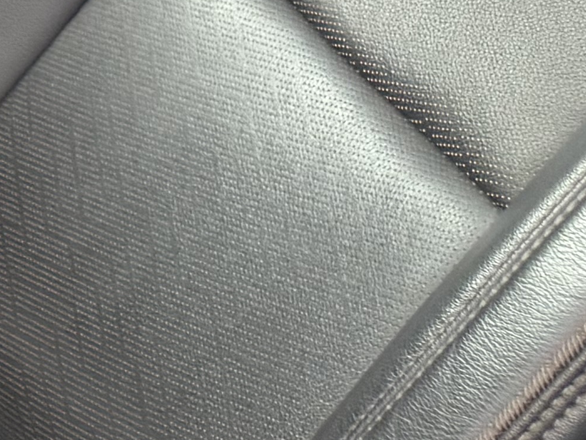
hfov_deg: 11.2
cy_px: -226
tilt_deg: -25.6
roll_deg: +1.0
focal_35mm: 138
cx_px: -952
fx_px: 2336
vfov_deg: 10.4
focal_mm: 6.76
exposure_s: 1/121
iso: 200
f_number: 1.78
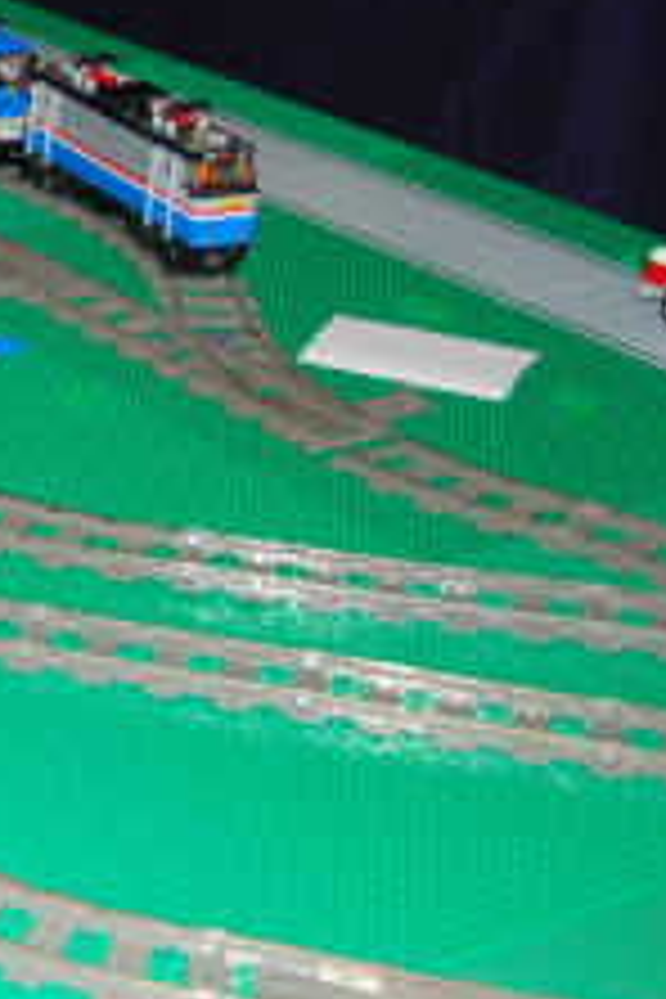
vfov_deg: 21.1
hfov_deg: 12.4
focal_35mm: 95
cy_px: 140
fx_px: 2636
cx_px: -747
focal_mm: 22
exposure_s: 1/60
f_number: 3.8
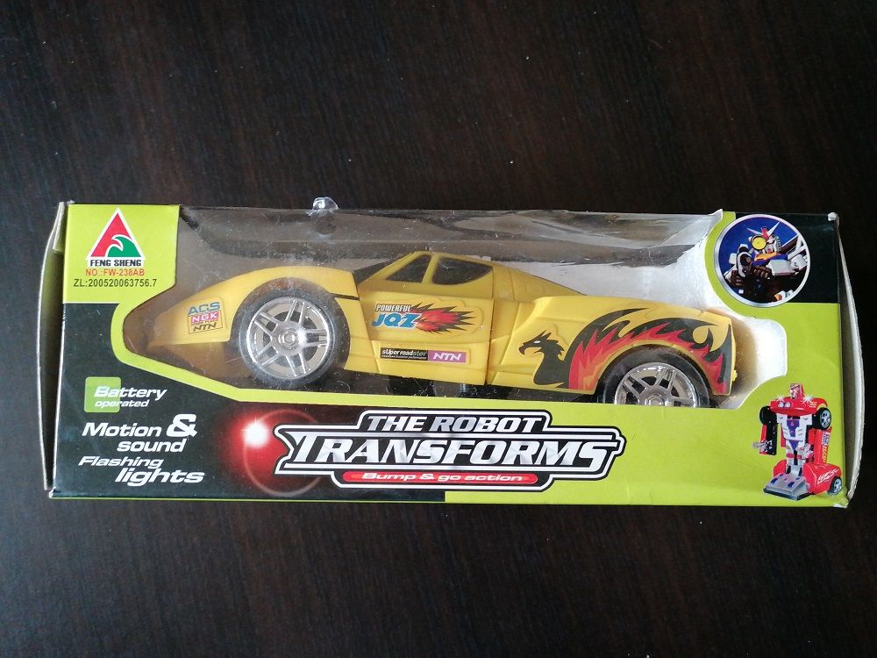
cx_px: 438
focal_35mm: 36
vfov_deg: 39.7
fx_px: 912
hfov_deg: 51.4
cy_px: 329
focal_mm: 4.75
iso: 320
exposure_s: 1/33.3
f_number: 1.8
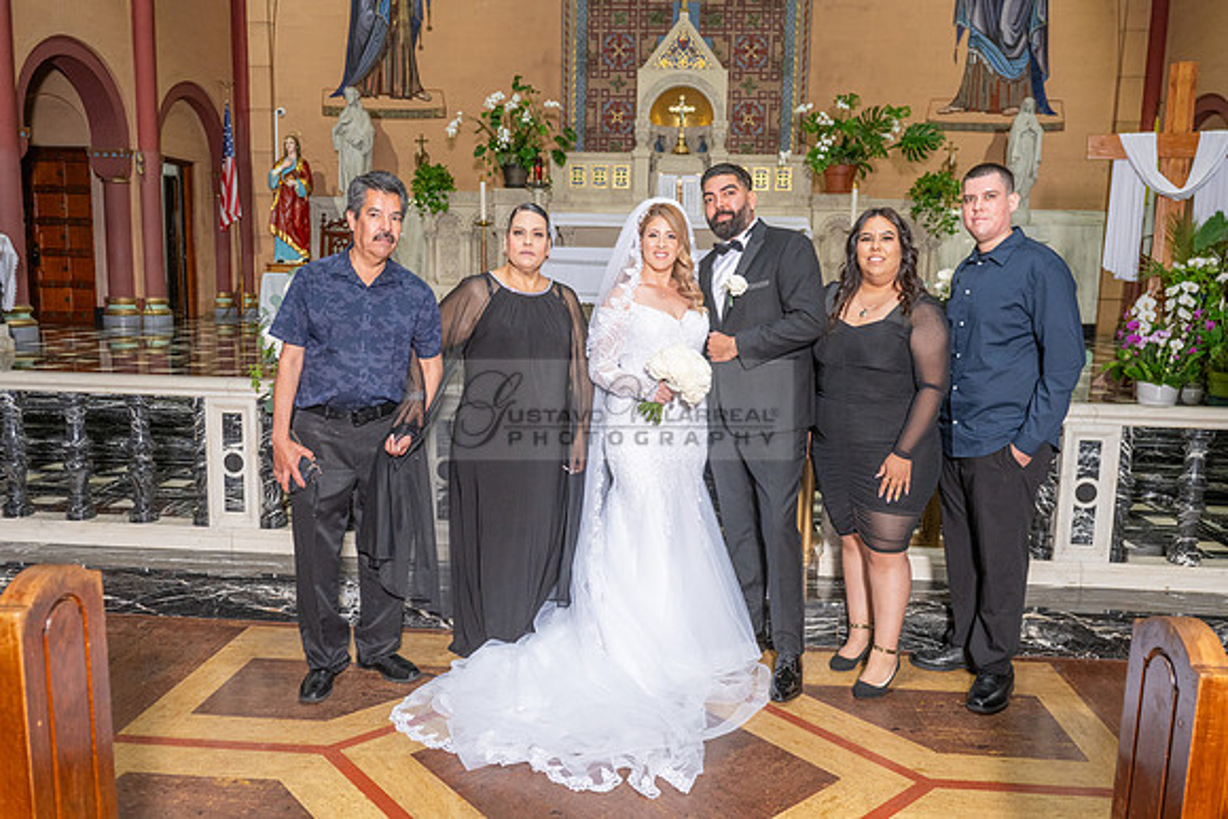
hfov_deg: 66.8
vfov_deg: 47.5
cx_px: 621
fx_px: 930
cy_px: 398
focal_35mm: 27
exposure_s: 1/200
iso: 800
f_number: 4
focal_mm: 24
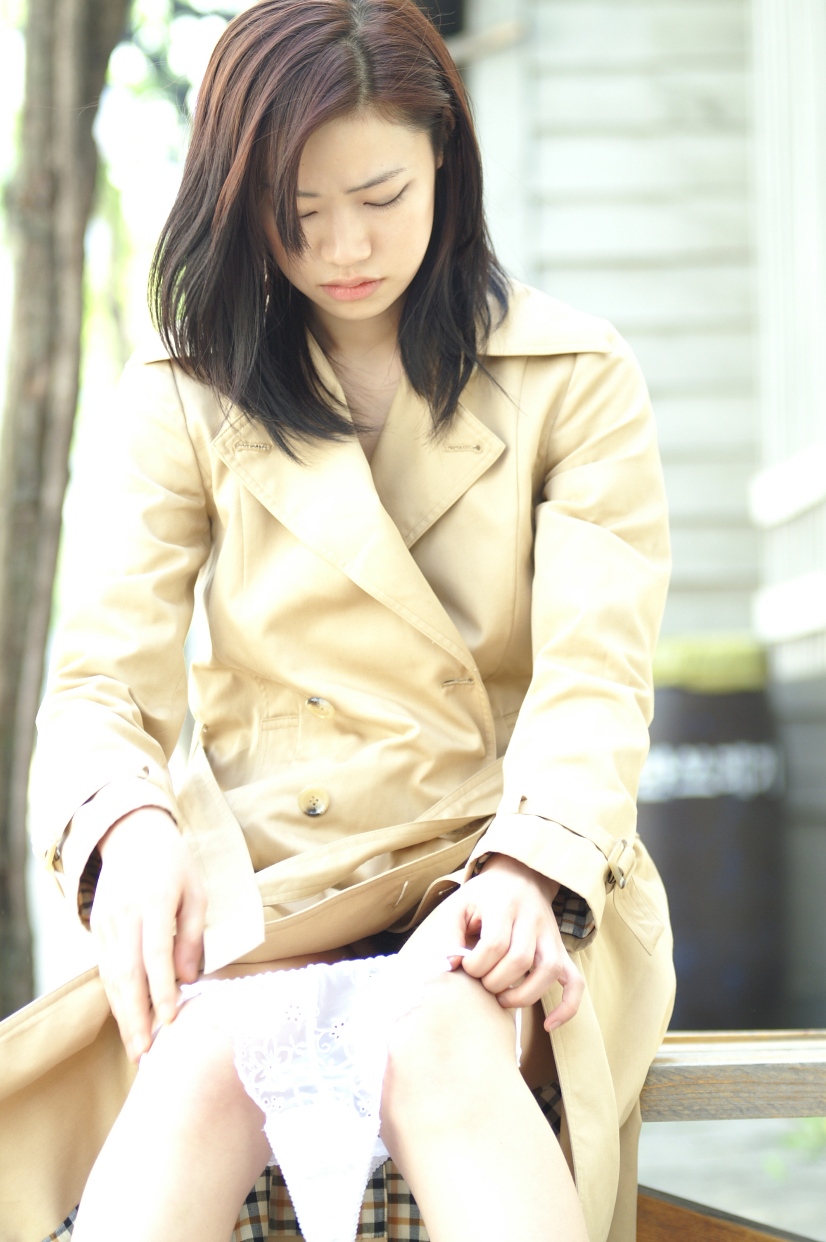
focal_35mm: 120
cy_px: 621
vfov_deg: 17.1
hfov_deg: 11.4
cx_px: 413
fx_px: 4137
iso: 200
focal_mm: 80
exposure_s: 1/160
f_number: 3.5
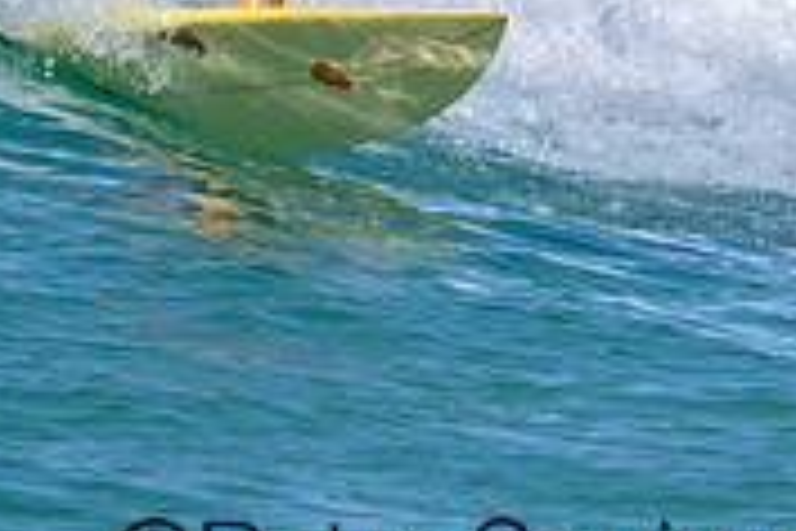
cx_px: 42
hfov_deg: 0.6
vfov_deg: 0.4
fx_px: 78886
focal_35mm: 3568
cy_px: -200
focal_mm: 800
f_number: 16
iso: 1400
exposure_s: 1/2000
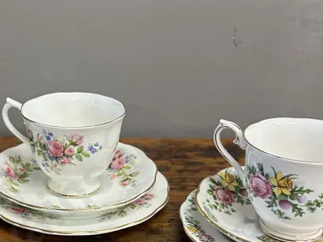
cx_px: 89
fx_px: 560
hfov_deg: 31.7
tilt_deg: -26.8
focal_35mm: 60
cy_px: 186
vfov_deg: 24.1
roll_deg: -0.6
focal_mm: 6.86
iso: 200
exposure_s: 1/100
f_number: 1.78
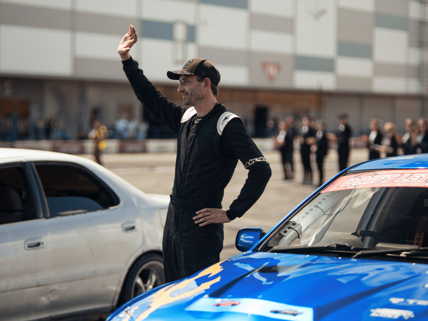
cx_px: 196
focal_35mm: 110
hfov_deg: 17.9
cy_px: 162
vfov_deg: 13.5
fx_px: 1360
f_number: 1.8
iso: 100
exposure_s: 1/250
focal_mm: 85
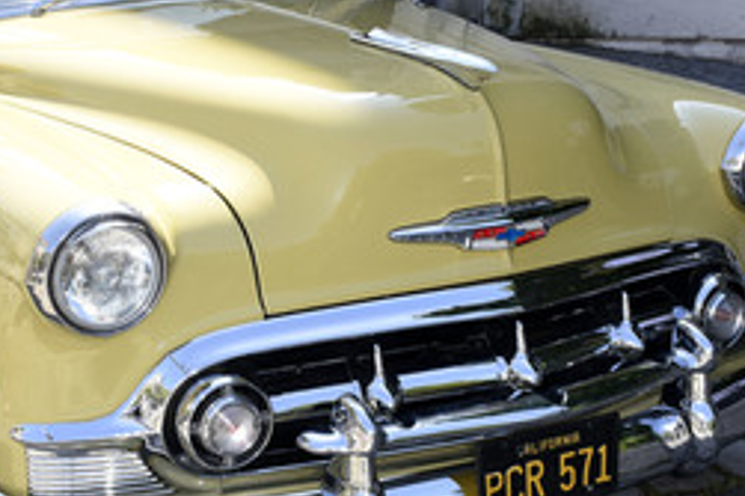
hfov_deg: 32.1
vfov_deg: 21.9
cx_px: 227
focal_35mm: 62
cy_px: 202
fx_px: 1280
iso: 160
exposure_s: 1/160
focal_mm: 23
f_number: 6.3
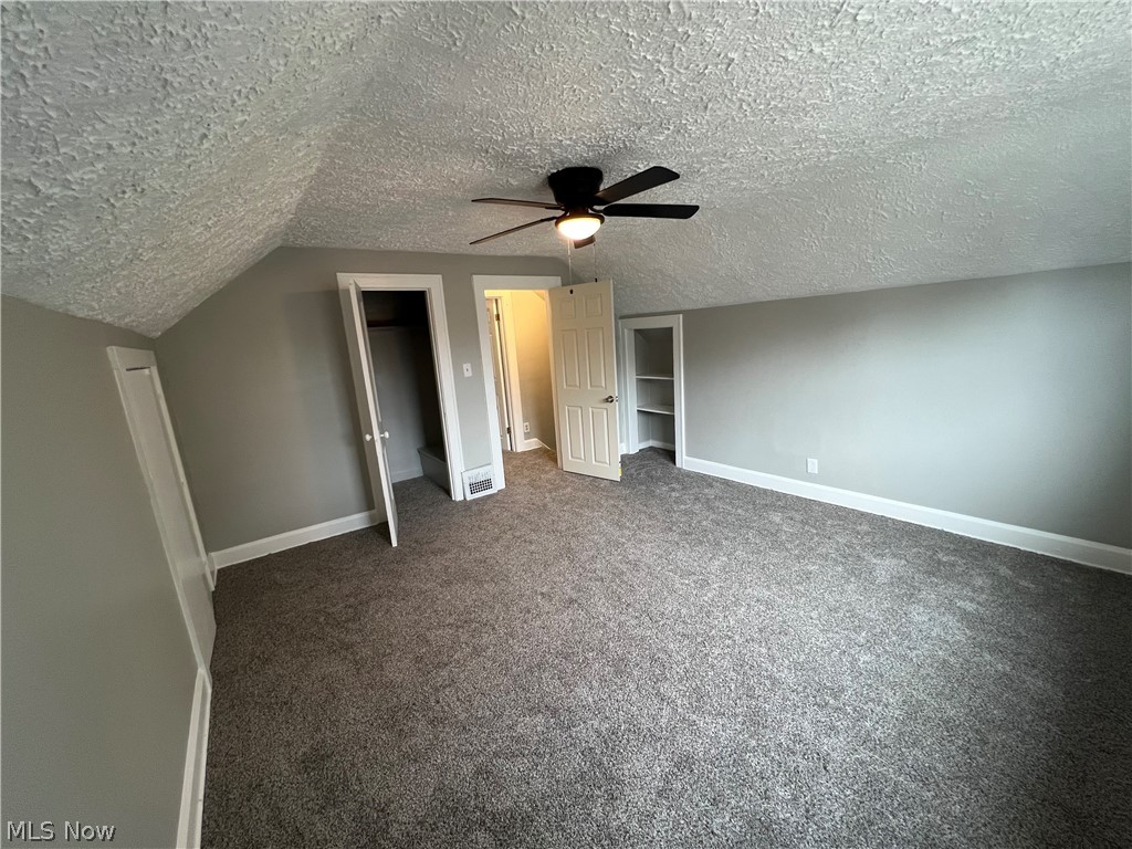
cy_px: 424
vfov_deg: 89.9
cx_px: 566
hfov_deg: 106.2
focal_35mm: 13
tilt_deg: -11.9
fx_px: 425
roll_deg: +3.7
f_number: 1.8
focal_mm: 1.57
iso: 160
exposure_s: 1/60
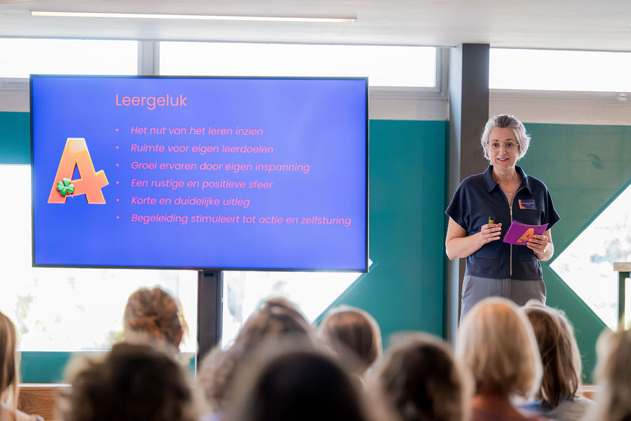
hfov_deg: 17.1
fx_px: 2103
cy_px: 210
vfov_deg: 11.4
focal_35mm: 120
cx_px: 316
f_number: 2.8
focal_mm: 120
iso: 3200
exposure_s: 1/500
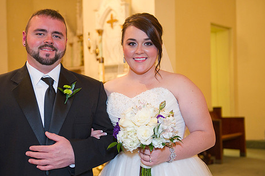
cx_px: 103
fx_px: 405
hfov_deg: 36.1
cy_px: 97
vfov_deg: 24.6
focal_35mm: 55
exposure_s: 1/80
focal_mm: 44
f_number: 2.8
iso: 1250
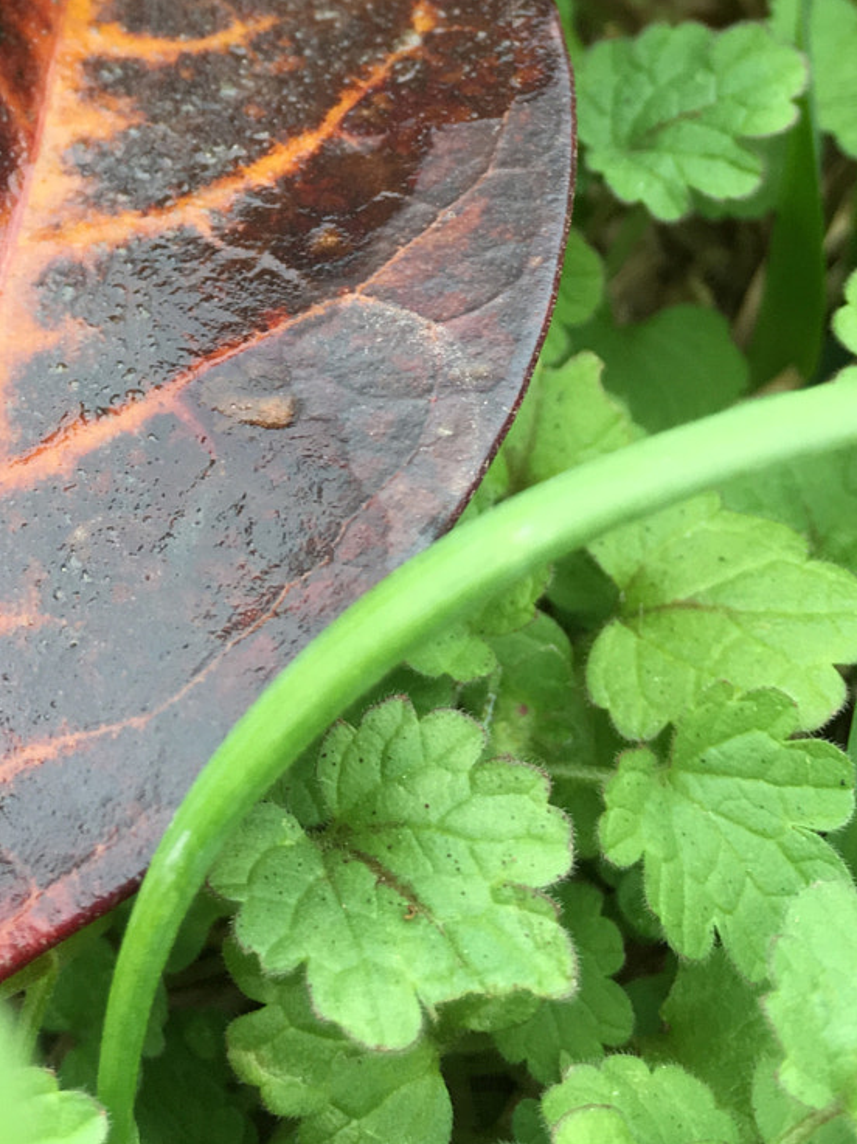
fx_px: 2081
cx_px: -50
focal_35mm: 63
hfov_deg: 22.2
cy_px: -56
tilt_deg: -46.7
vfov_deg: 28.4
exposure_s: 1/120
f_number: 2.2
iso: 32
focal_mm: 4.15
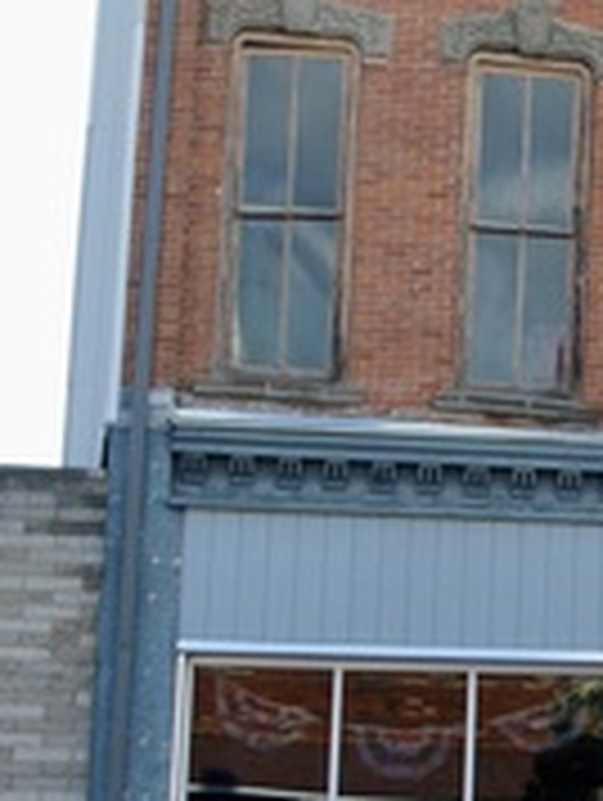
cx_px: 932
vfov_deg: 18.0
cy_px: 310
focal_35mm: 109
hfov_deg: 12.9
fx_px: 2519
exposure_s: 1/160
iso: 100
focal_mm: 21
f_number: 6.3
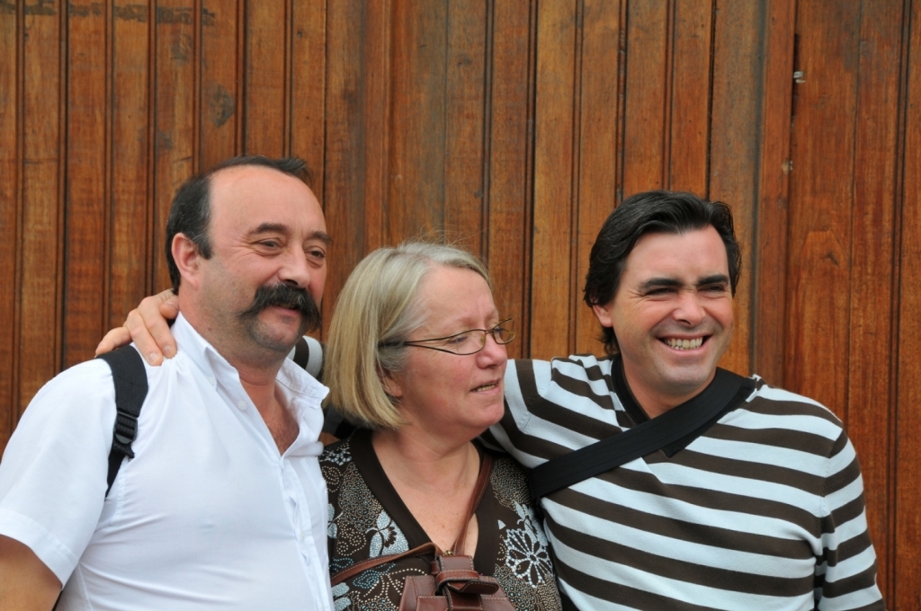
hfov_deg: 15.2
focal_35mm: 135
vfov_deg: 10.1
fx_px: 3449
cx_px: 460
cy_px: 306
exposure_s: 1/180
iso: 200
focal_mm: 90
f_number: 6.7
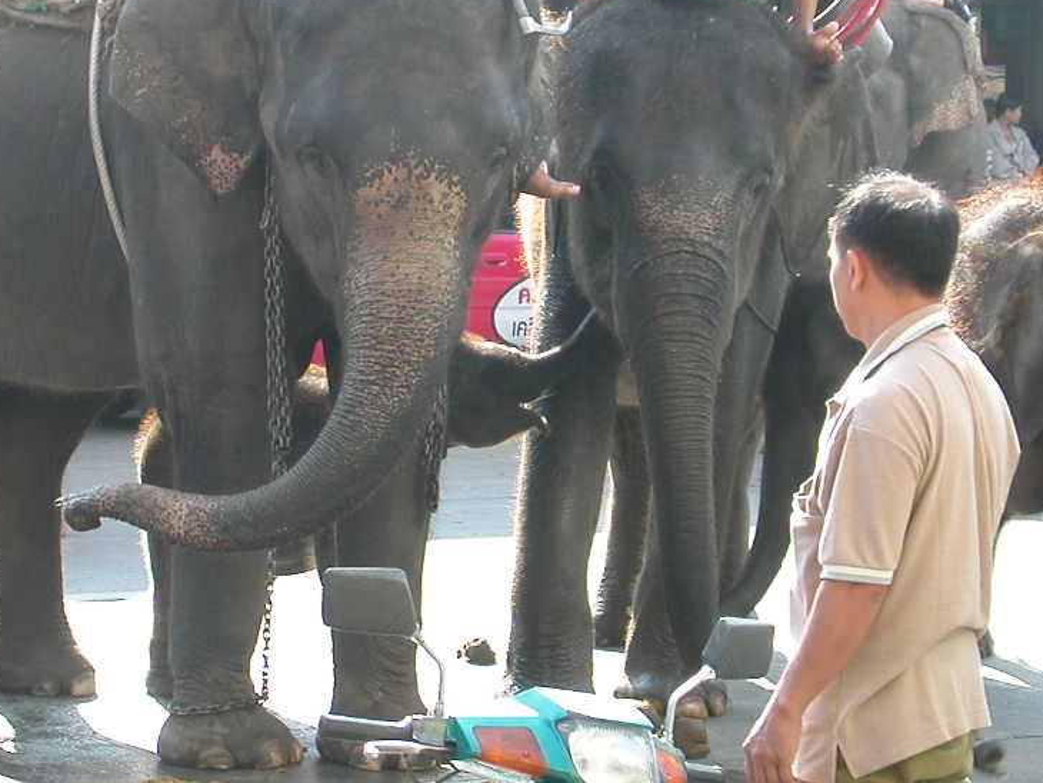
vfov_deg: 11.5
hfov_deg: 15.3
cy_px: 350
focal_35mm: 129
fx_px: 3888
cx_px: 527
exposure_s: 1/81.3
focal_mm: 14
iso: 100
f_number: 4.4
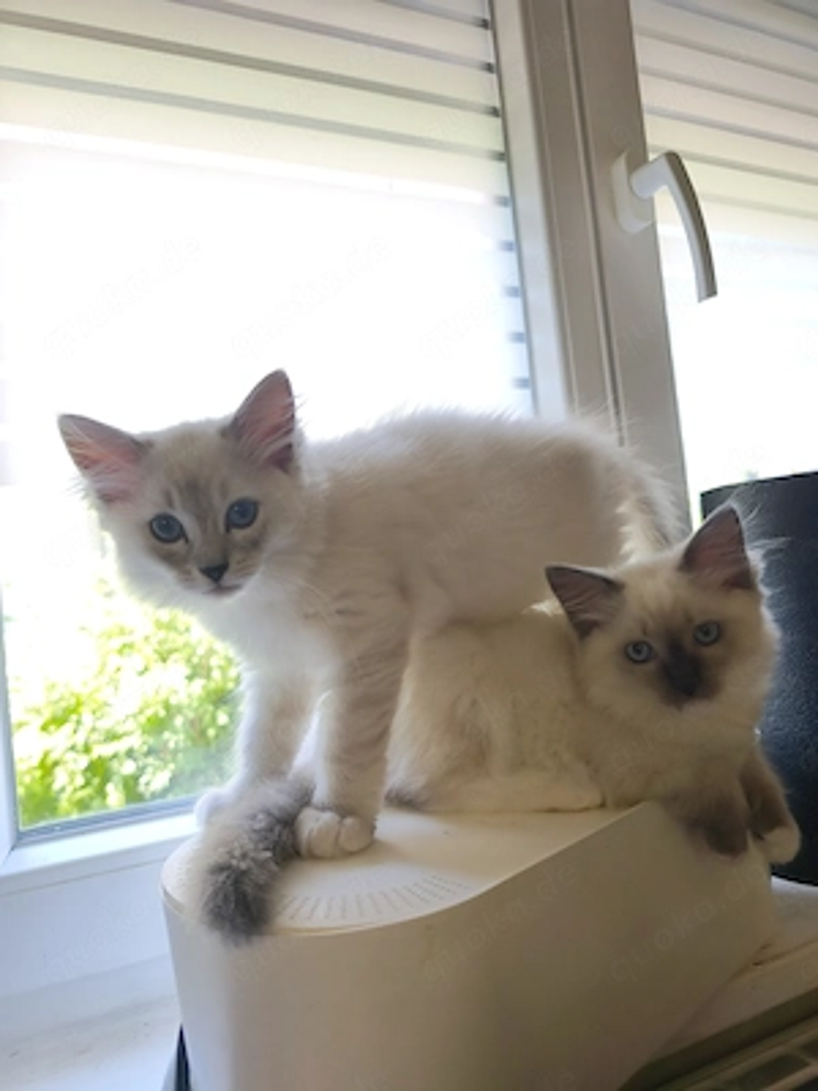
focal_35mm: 23
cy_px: 546
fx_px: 725
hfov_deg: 58.9
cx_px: 409
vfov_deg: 73.9
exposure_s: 1/100
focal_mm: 6.57
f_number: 1.6
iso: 50
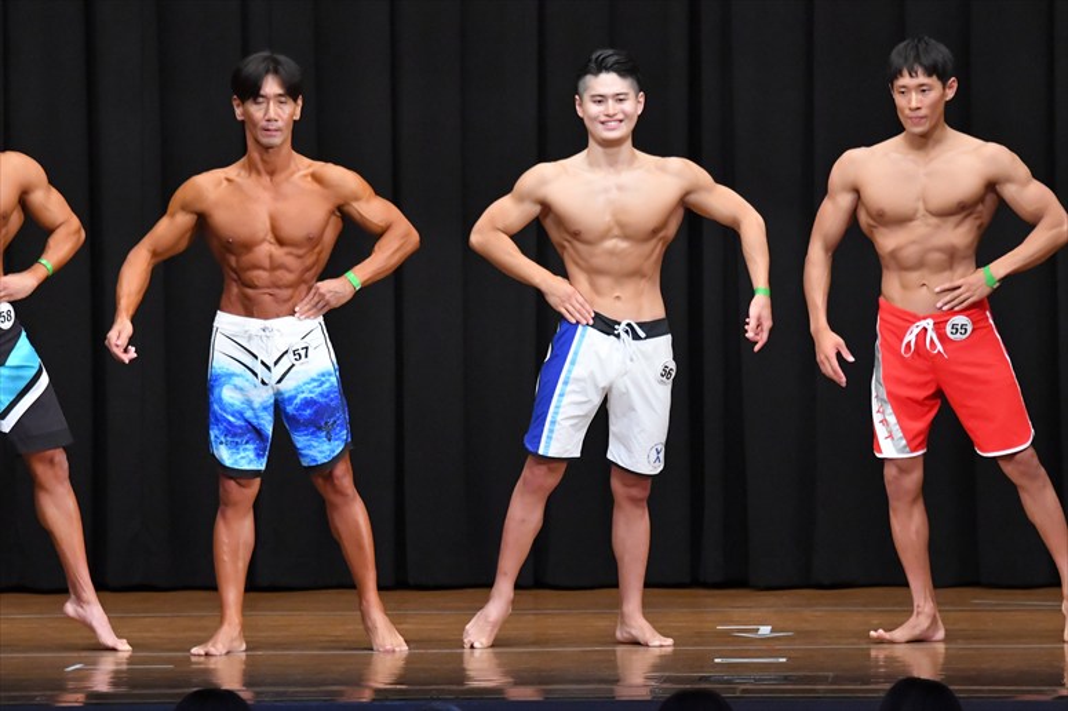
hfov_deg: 9.2
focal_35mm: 225
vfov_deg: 6.1
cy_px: 356
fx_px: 6672
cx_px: 534
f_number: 5.6
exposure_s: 1/400
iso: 8000
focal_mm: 150
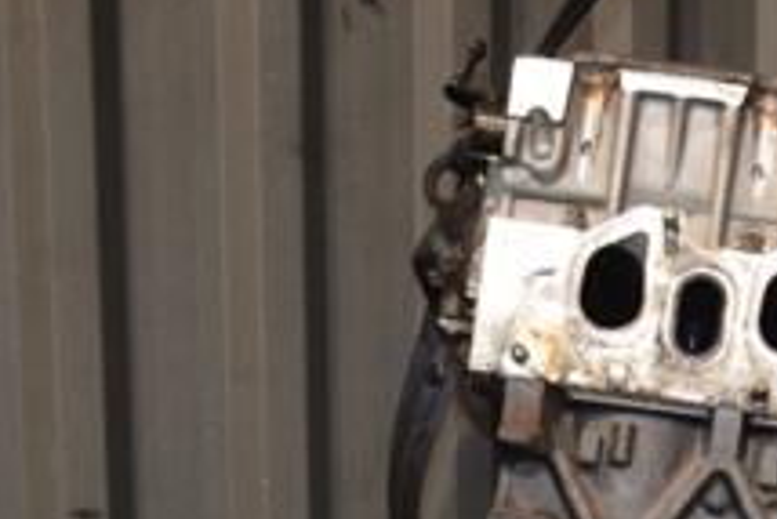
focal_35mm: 88
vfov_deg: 14.8
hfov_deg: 22.2
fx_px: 1909
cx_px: 762
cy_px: 682
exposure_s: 1/60
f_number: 5
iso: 800
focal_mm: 21
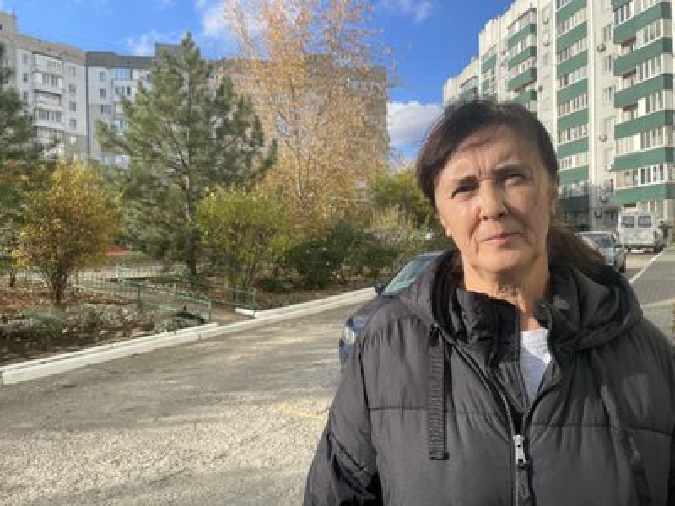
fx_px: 507
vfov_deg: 53.1
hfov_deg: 67.3
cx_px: 338
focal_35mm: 26
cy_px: 253
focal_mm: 4.2
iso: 32
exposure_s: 1/1887
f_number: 1.6
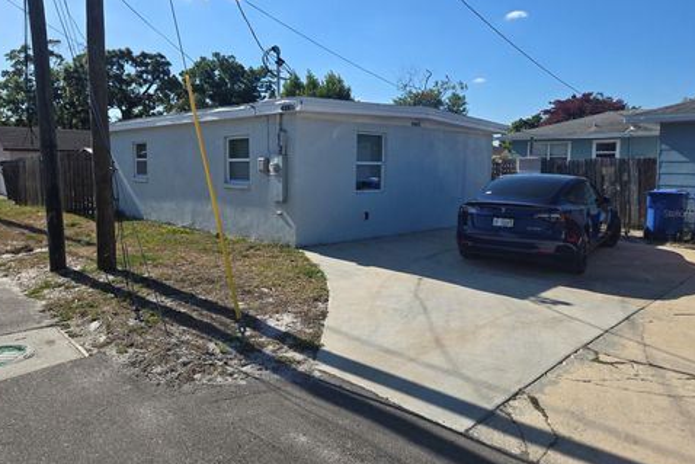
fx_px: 483
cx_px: 343
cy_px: 213
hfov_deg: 71.5
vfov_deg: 51.3
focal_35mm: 25
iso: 25
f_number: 1.8
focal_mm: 5.4
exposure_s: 1/1989
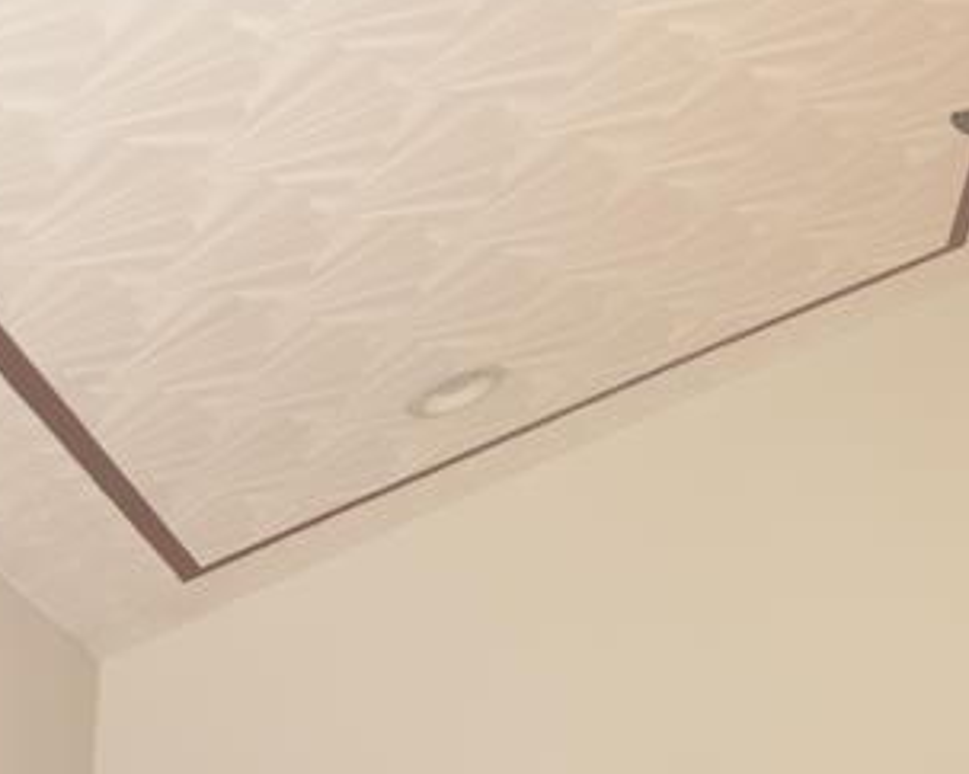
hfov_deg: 22.9
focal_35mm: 80
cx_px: 967
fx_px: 2293
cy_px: 980
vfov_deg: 18.0
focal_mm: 18
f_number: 4
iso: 360
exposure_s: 1/60
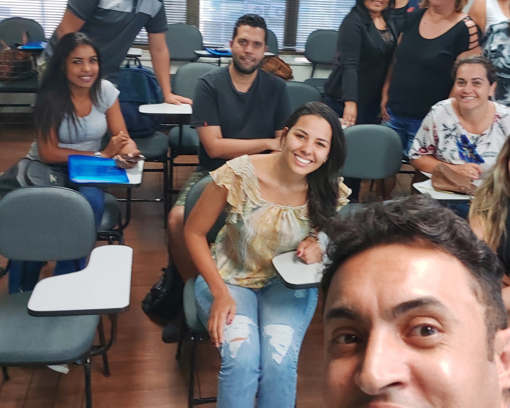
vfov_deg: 33.3
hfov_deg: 41.0
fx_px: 679
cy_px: 152
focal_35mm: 45
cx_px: 297
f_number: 2
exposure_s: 1/24
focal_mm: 4.58
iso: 200
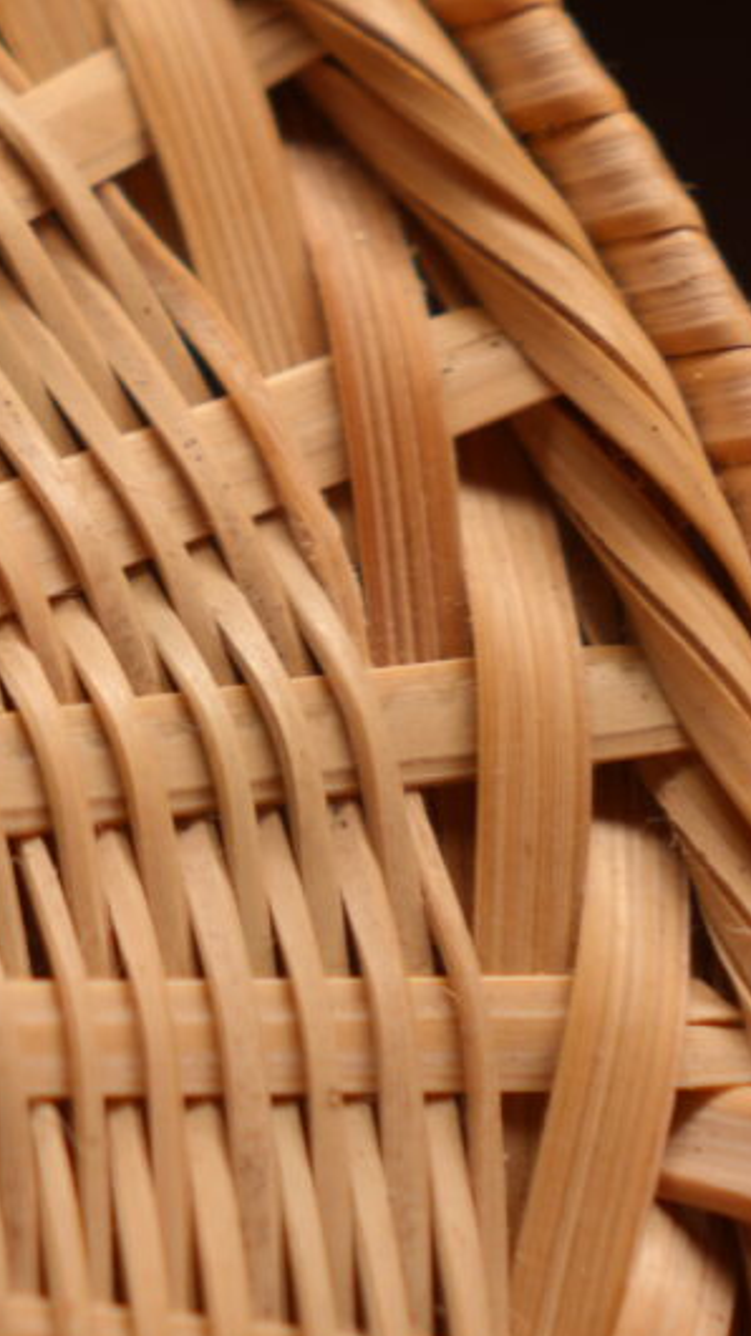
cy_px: 435
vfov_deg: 12.1
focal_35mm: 177
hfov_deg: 6.2
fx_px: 6268
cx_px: -1734
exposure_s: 1/250
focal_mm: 35
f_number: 2.5
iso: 125
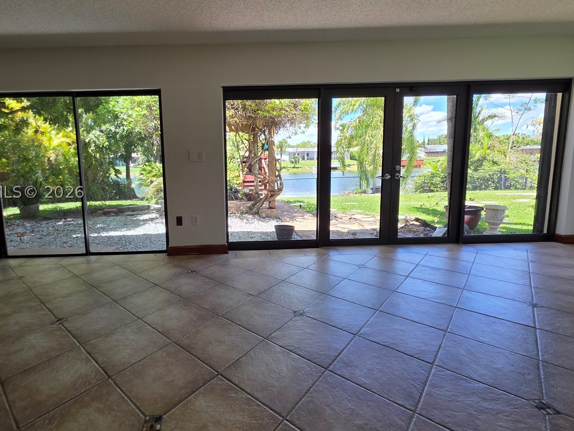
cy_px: 192
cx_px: 228
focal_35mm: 17
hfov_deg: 89.8
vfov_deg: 74.5
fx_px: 282
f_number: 1.9
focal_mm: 2.2
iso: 25
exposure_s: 1/120
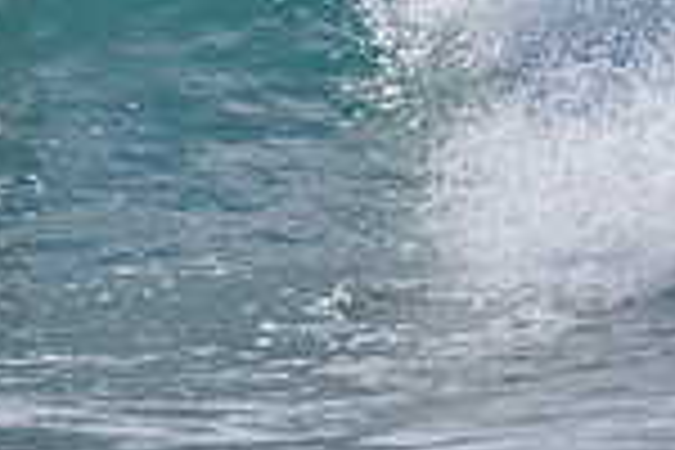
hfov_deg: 0.9
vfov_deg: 0.6
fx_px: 44490
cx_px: -252
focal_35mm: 2373
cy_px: -172
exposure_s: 1/2000
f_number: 5.6
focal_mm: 500
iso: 72
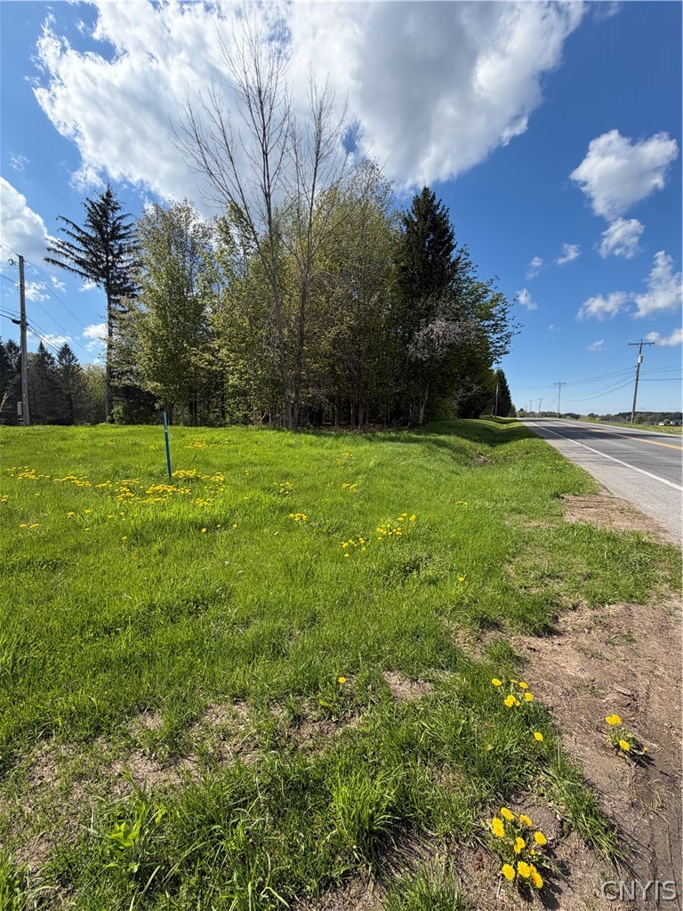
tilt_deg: -5.1
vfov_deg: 102.1
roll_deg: -0.4
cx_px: 342
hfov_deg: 85.7
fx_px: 368
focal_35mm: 14
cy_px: 456
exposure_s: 1/864
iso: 32
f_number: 2.2
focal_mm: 2.22
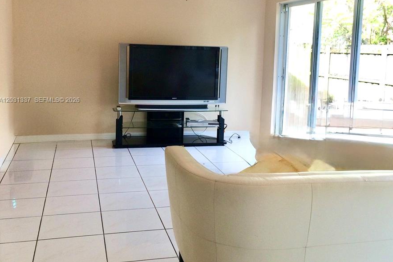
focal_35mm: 41
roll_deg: -0.3
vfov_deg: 32.5
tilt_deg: -8.8
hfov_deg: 47.4
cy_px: 101
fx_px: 448
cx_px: 198
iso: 50
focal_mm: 4.15
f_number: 2.2
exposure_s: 1/60
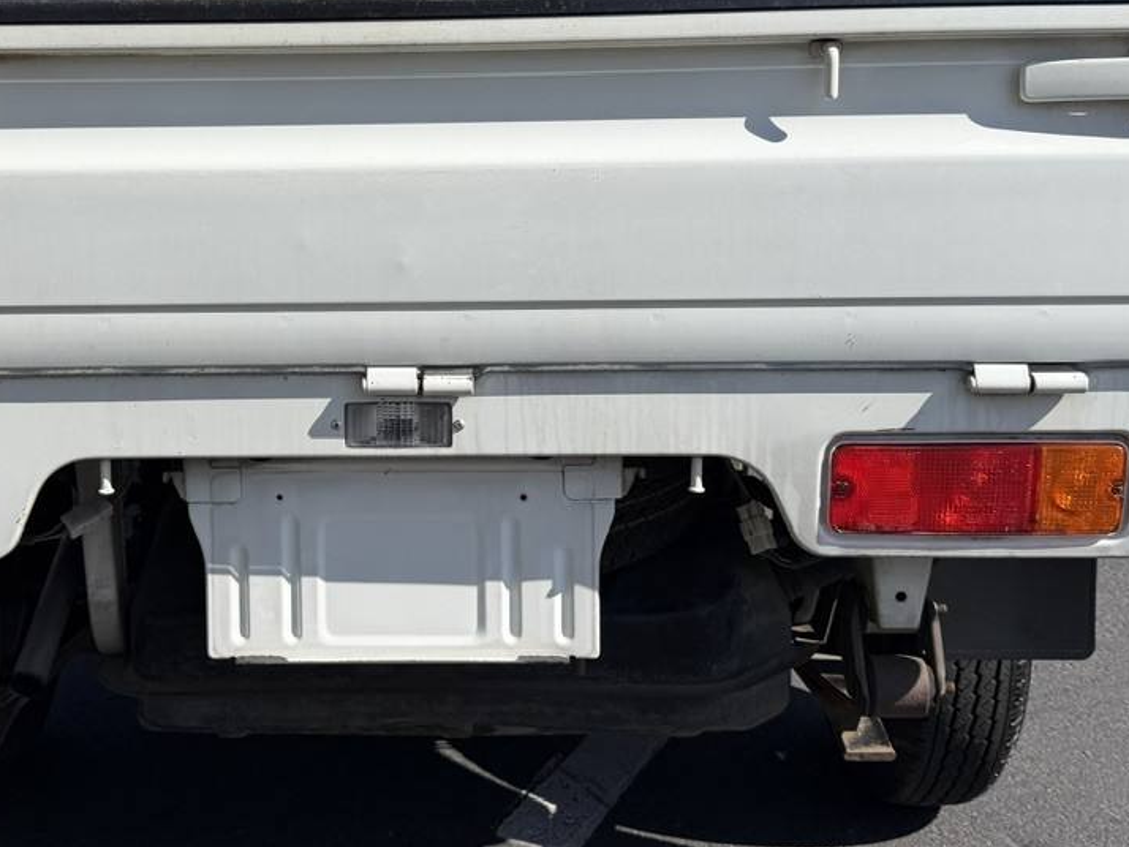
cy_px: 296
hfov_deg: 43.4
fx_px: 1403
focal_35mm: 43
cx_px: 414
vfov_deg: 33.4
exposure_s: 1/5714
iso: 80
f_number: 1.78
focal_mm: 6.76
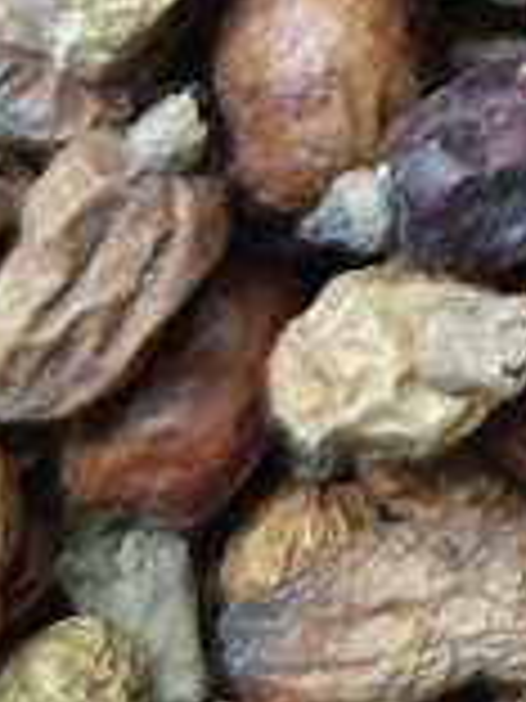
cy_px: -812
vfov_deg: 10.8
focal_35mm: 164
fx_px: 3323
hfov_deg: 8.3
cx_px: 1236
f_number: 1.88
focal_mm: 5.56
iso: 263
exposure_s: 1/100
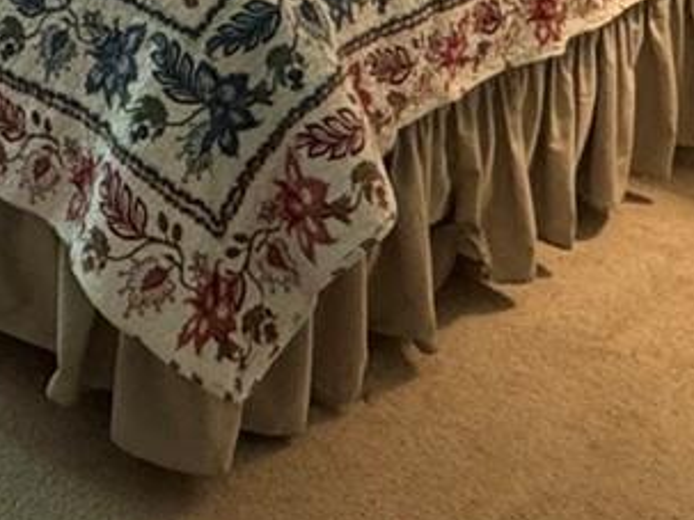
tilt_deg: -8.8
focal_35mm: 74
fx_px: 1483
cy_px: -312
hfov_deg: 24.9
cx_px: -21
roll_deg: -3.7
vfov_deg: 17.4
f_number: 2.2
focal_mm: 2.22
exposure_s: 1/60
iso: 320
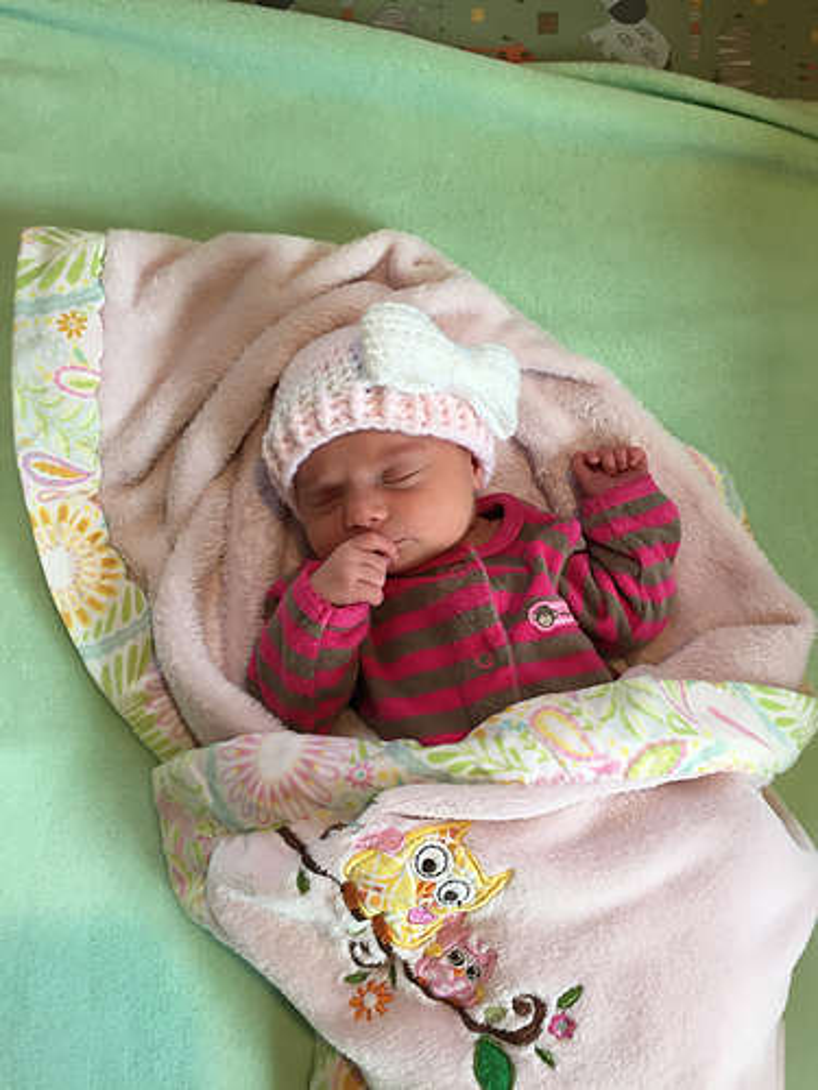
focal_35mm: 29
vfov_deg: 61.7
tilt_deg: -79.2
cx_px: 409
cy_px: 545
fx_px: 914
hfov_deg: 48.2
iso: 64
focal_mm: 4.15
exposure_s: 1/30
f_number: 2.2
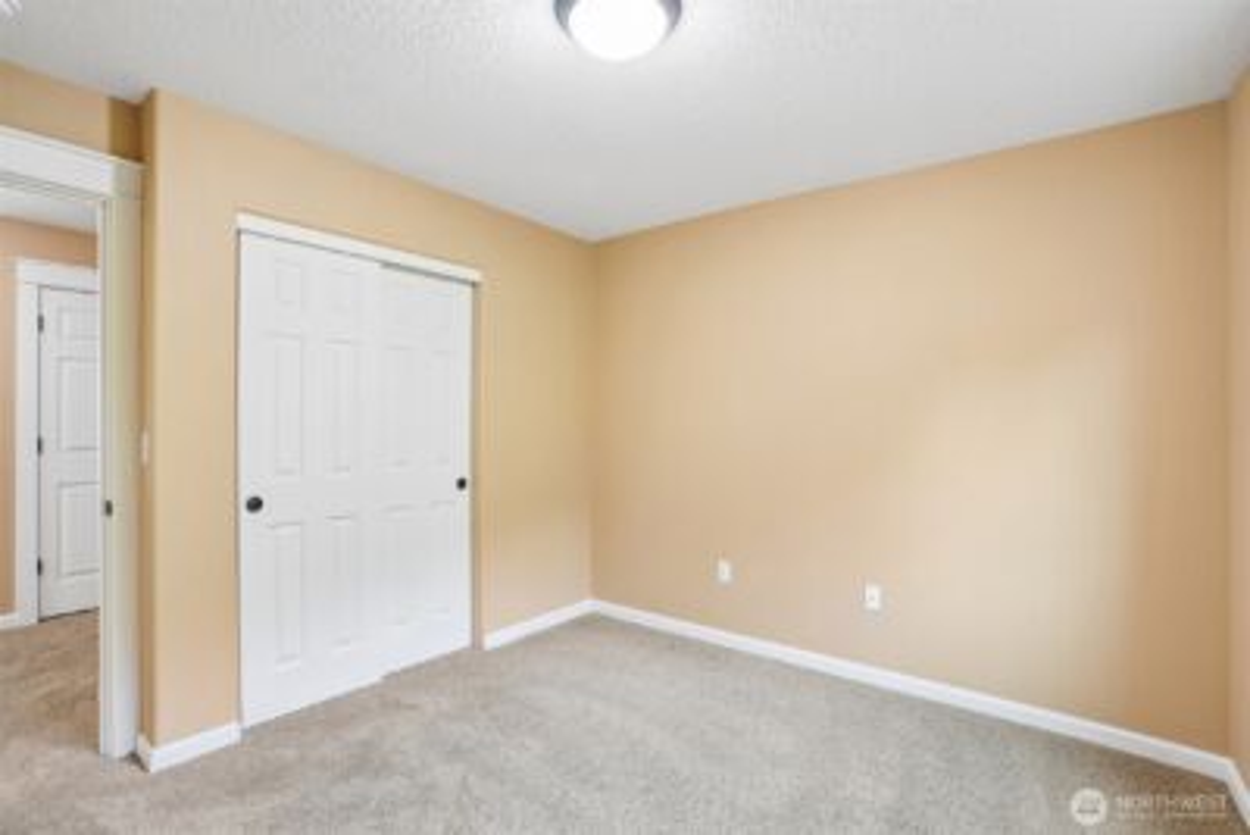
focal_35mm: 16
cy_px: 418
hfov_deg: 96.7
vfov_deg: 73.8
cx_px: 625
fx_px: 556
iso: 400
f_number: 8
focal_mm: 16
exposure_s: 1/5
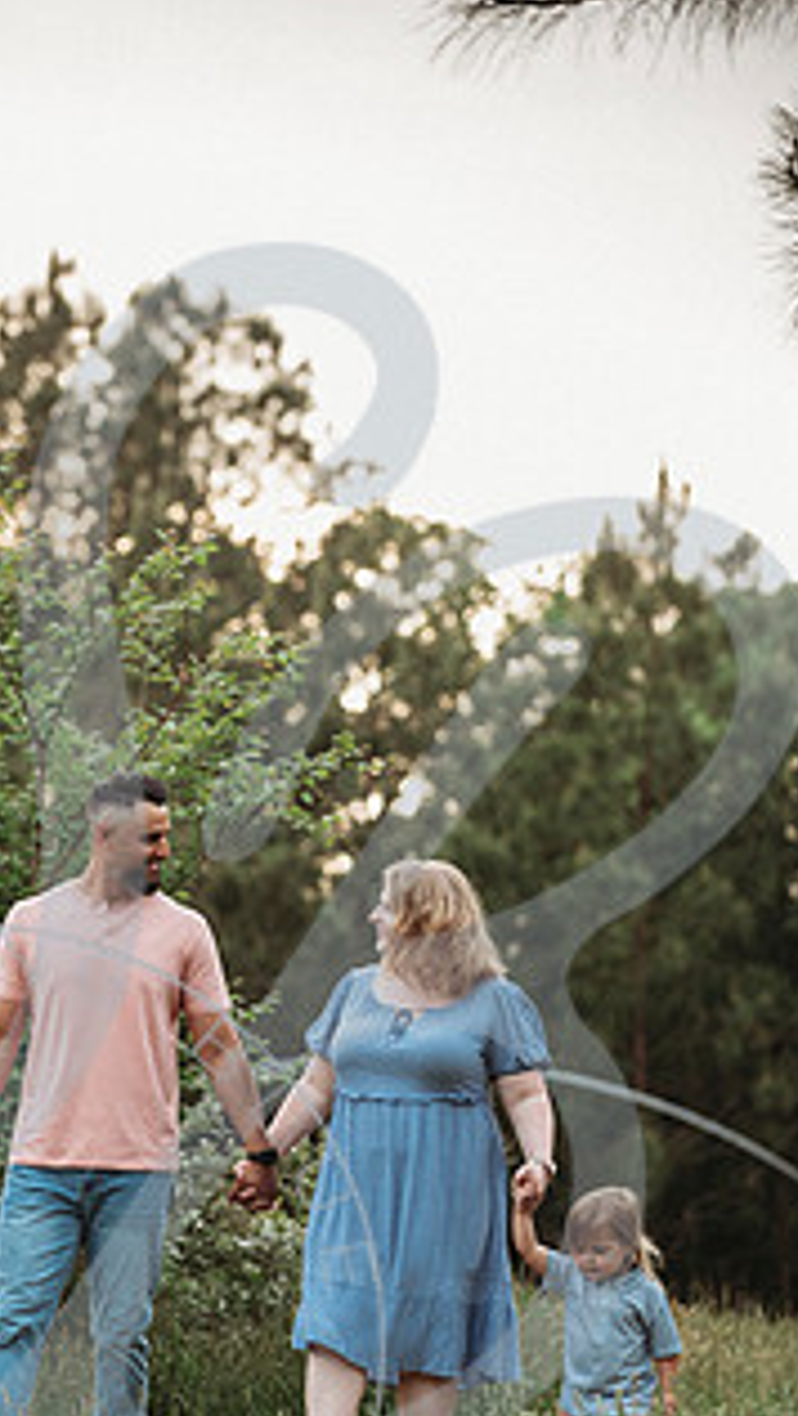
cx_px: 170
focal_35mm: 173
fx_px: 6501
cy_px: 999
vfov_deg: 12.4
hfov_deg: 7.0
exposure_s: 1/200
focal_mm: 116
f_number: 2.8
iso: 200
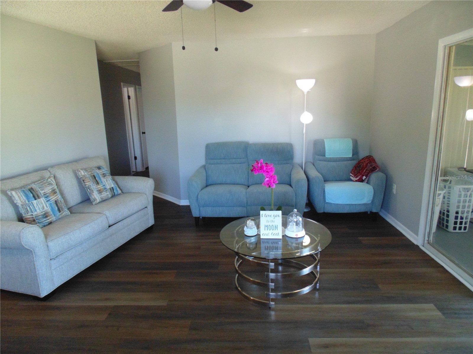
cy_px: 177
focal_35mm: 22
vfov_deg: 61.1
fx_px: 301
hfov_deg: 76.4
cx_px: 236
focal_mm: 4
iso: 320
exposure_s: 1/30
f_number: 3.1
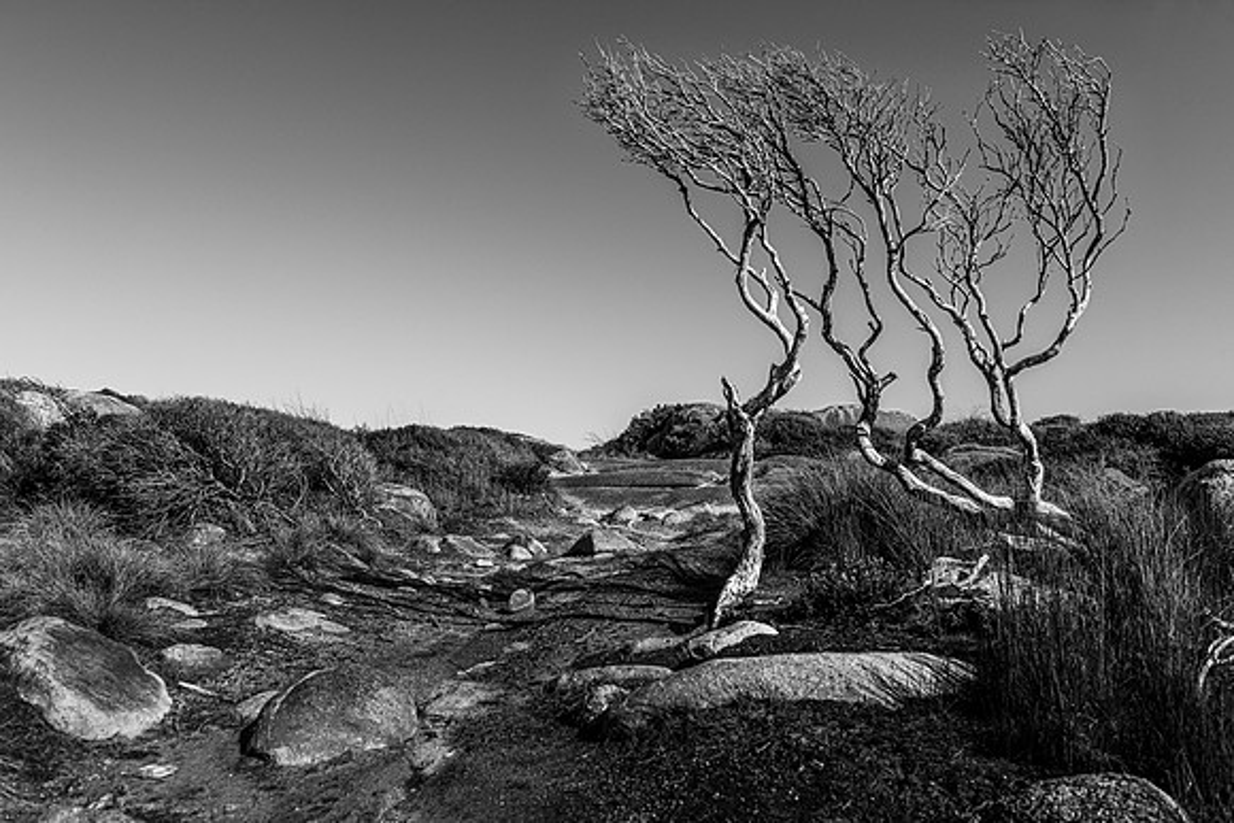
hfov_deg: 63.6
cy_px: 412
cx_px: 617
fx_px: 994
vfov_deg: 45.0
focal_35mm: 29
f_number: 6.3
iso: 200
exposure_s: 1/1600
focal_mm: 29
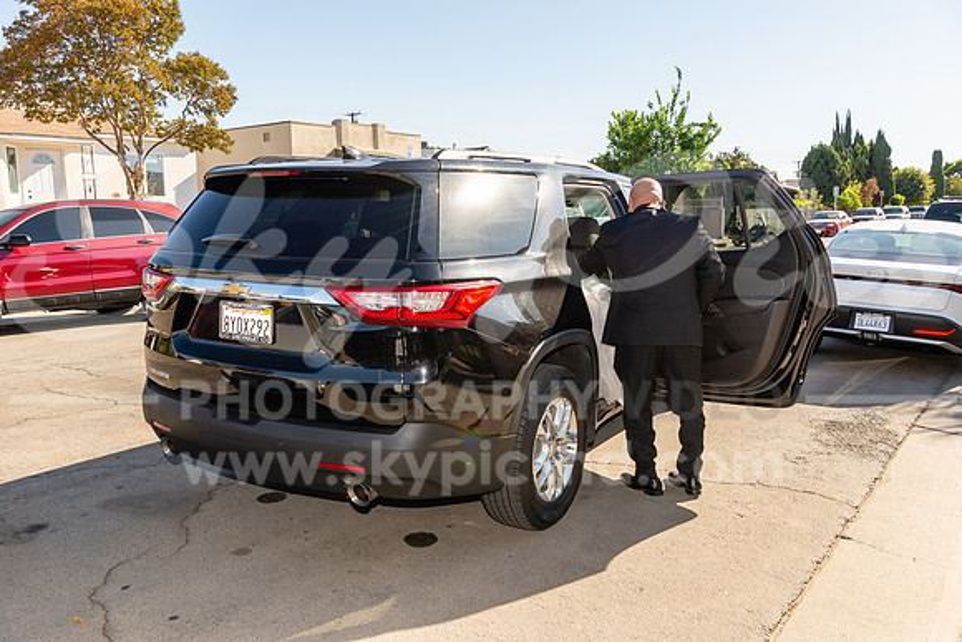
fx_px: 829
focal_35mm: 31
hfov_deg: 60.3
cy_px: 321
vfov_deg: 42.3
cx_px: 481
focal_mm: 31
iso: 100
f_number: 10
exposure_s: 1/125
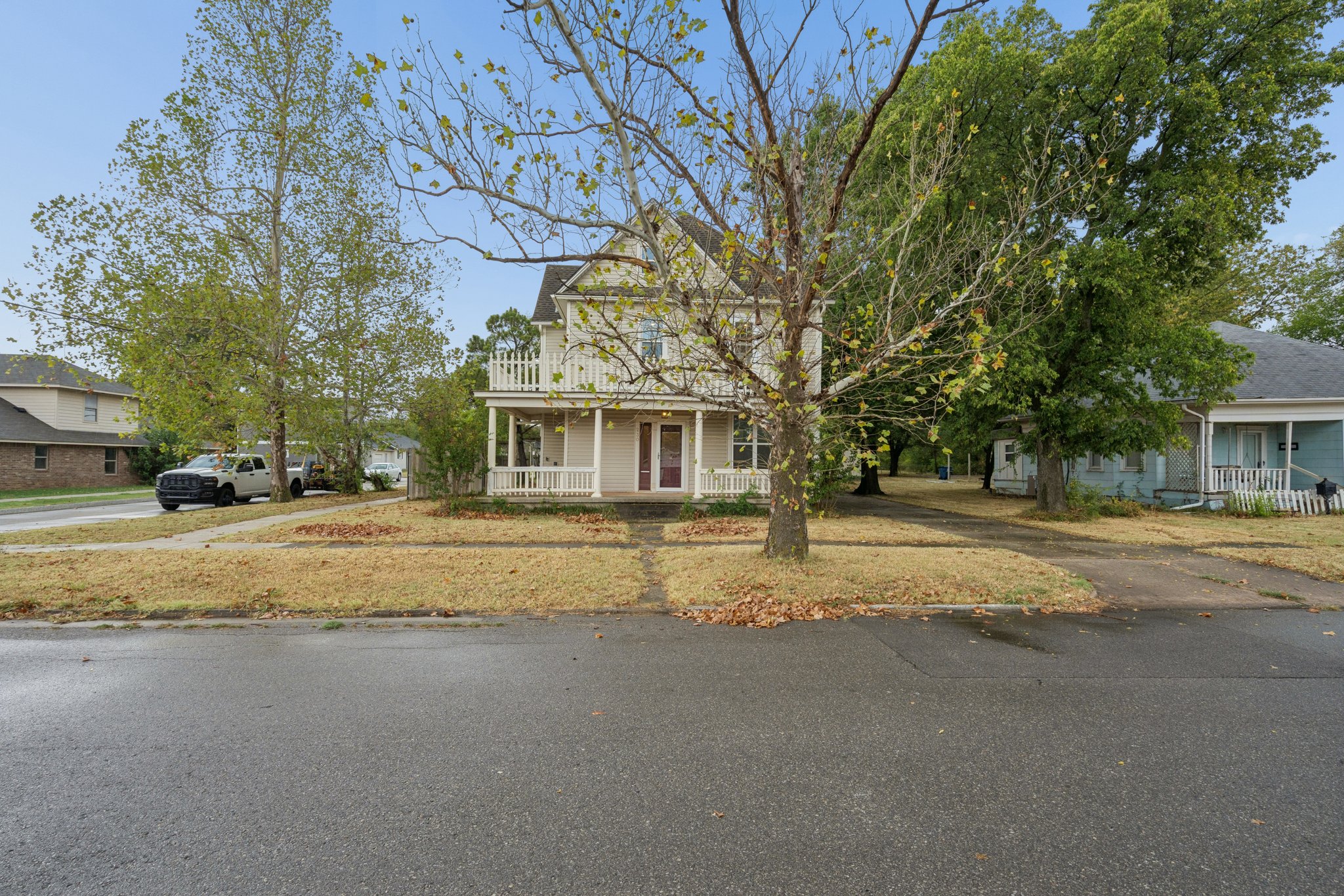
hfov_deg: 93.3
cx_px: 672
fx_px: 635
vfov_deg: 70.4
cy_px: 448
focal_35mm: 17
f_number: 8
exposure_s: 1/60
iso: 200
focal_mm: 17
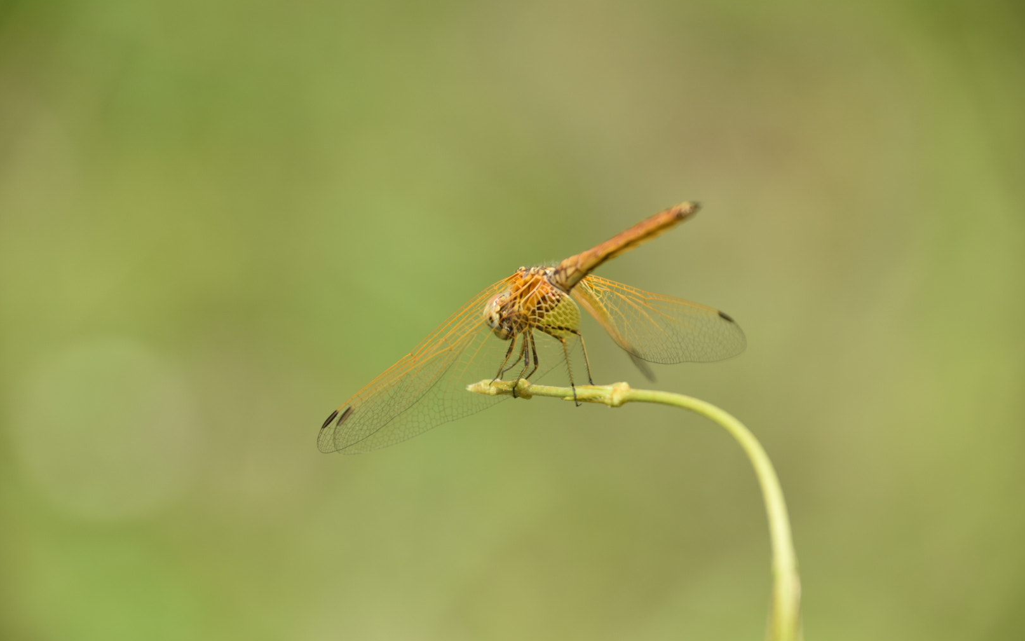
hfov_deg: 8.0
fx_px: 7291
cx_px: 513
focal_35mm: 261
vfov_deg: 5.0
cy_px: 319
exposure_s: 1/250
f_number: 8
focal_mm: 170
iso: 100
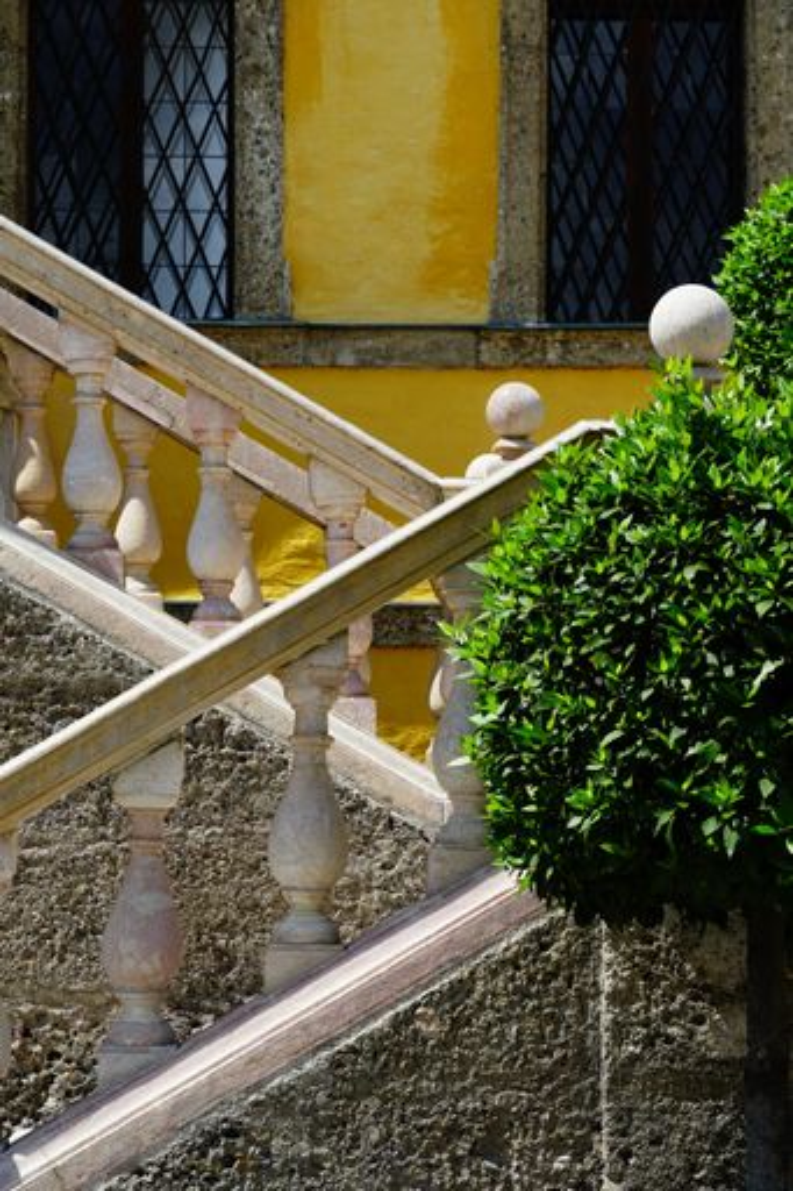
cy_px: 596
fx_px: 2678
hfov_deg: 16.8
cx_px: 396
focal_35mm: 81
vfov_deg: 25.1
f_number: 7.1
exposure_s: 1/320
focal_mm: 54
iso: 100
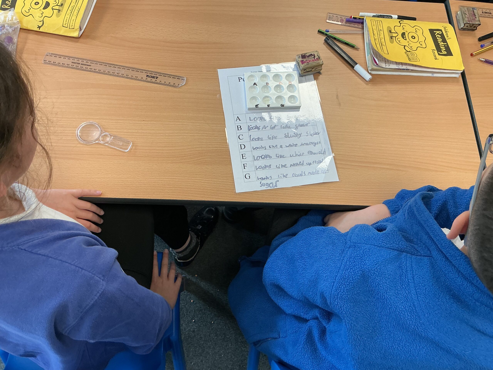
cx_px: 246
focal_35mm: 29
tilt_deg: -68.0
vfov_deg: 48.2
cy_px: 185
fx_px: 413
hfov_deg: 61.7
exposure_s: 1/60
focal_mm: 3
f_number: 1.8
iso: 64
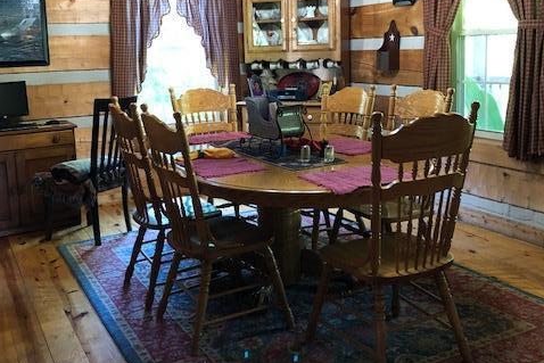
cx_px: 272
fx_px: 589
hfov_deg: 49.5
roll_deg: +2.2
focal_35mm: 39
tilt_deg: -7.3
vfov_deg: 34.0
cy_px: 131
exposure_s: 1/9
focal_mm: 4
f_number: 1.8
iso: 100
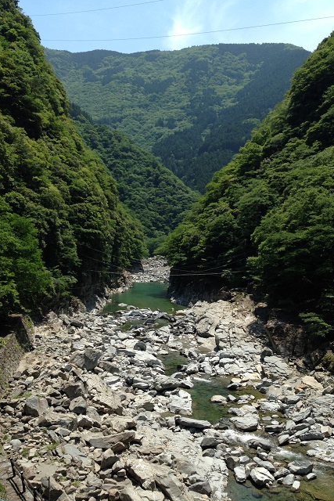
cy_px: 250
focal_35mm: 35
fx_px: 487
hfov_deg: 37.9
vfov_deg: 54.4
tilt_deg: +2.1
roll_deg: -1.6
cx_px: 160
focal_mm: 4.12
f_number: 2.4
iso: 50
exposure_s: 1/1043
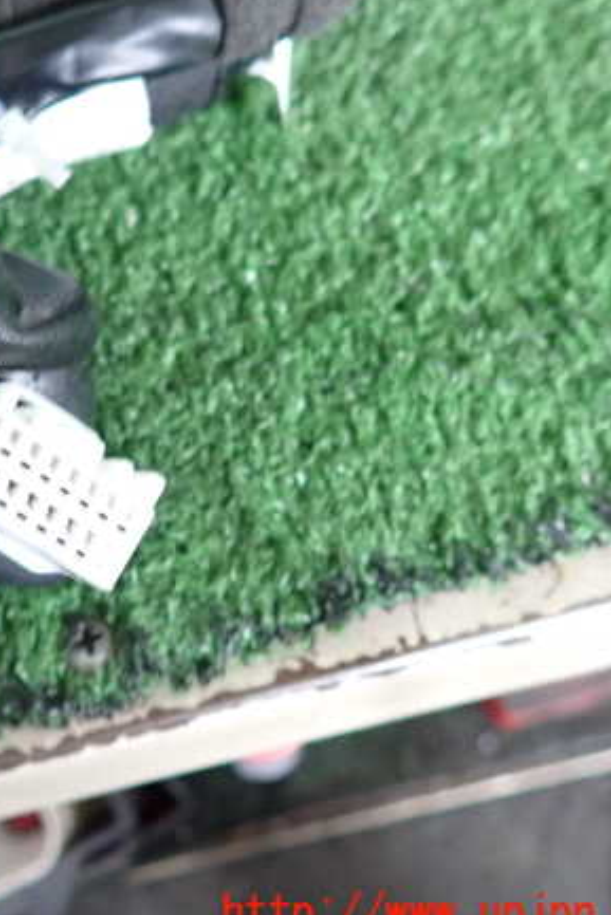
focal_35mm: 36
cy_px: 465
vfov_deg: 53.1
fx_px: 916
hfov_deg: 34.9
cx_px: 66
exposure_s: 1/20
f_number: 2
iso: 800
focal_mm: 4.5
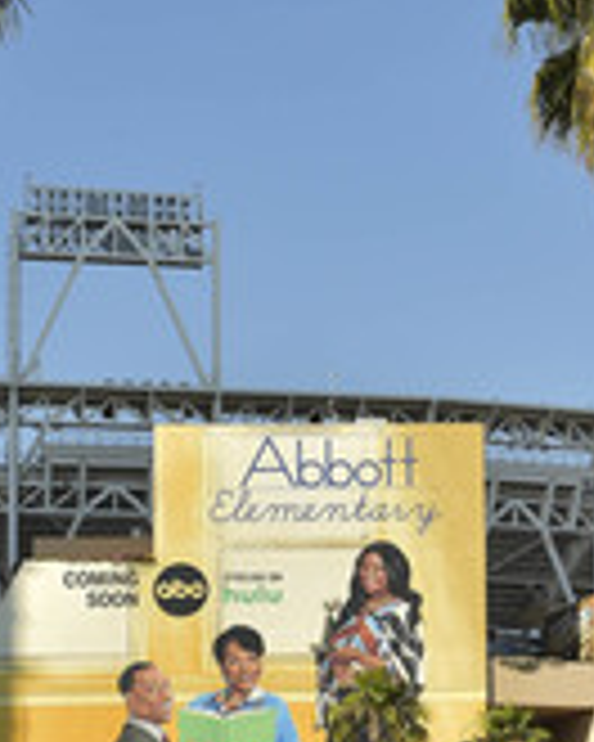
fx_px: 2703
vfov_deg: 15.6
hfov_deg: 12.4
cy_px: 580
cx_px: 616
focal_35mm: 123
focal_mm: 48
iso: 160
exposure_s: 1/250
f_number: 10
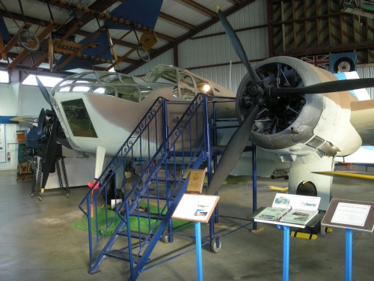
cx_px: 187
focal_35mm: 35
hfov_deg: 52.6
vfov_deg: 40.7
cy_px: 140
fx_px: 378
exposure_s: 1/54
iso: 245
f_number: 2.8
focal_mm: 5.7
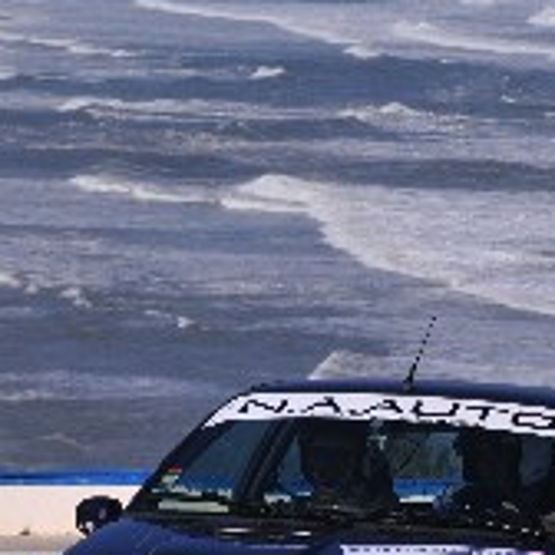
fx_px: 7437
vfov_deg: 4.3
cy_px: 464
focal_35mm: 410
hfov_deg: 4.3
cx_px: 291
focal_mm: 120
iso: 250
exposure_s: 1/800
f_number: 9
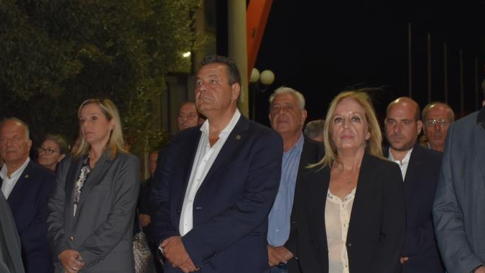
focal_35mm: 55
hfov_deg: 37.9
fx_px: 705
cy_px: 149
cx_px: 272
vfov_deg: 21.9
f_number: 5.6
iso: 640
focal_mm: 23
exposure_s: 1/30
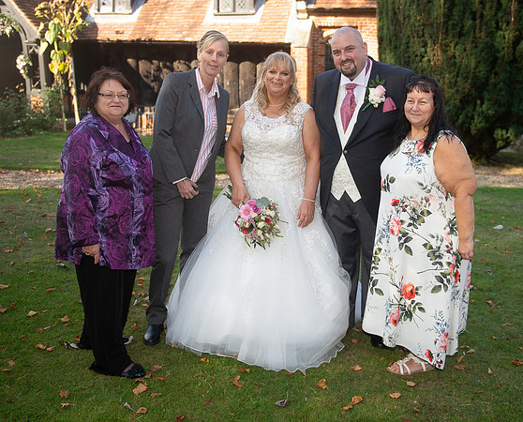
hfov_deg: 42.2
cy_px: 169
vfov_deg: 34.5
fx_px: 676
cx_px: 294
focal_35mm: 44
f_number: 2.8
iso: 100
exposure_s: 1/640
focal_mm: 32
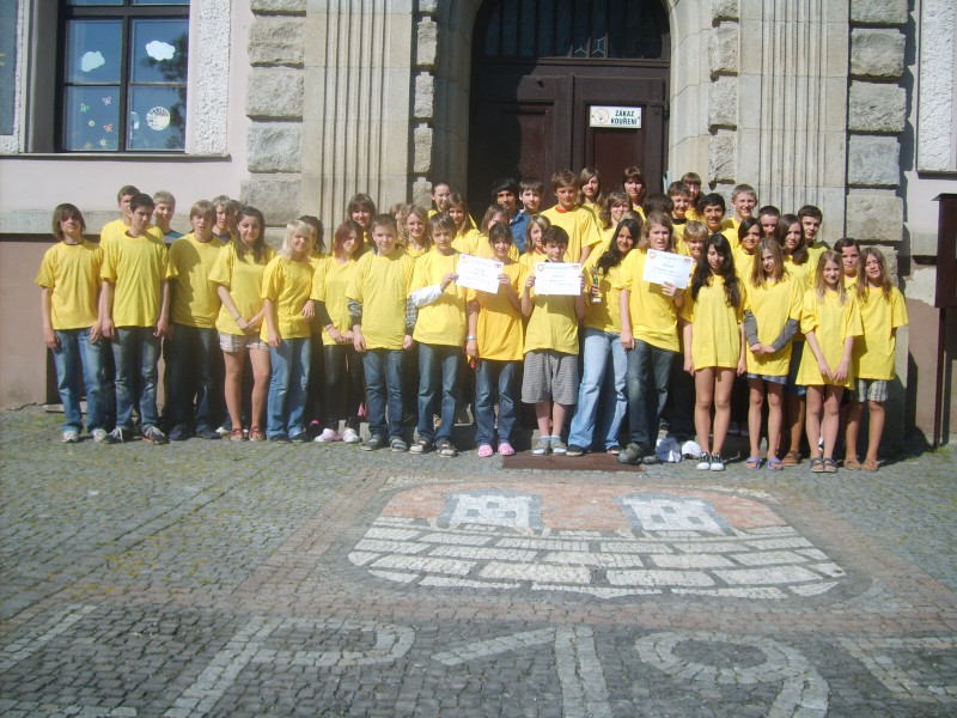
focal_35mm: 35
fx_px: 968
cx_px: 478
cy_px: 359
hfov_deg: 52.6
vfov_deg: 40.7
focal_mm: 5.8
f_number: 7.1
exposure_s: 1/250
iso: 50
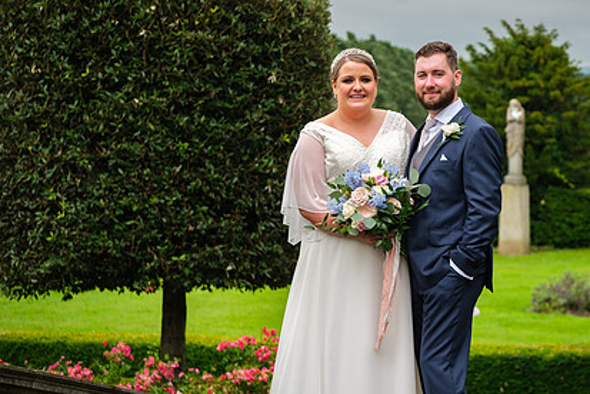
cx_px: 390
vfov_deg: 12.1
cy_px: 195
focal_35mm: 113
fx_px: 1853
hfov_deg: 18.0
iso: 200
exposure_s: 1/250
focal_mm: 50
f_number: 2.8
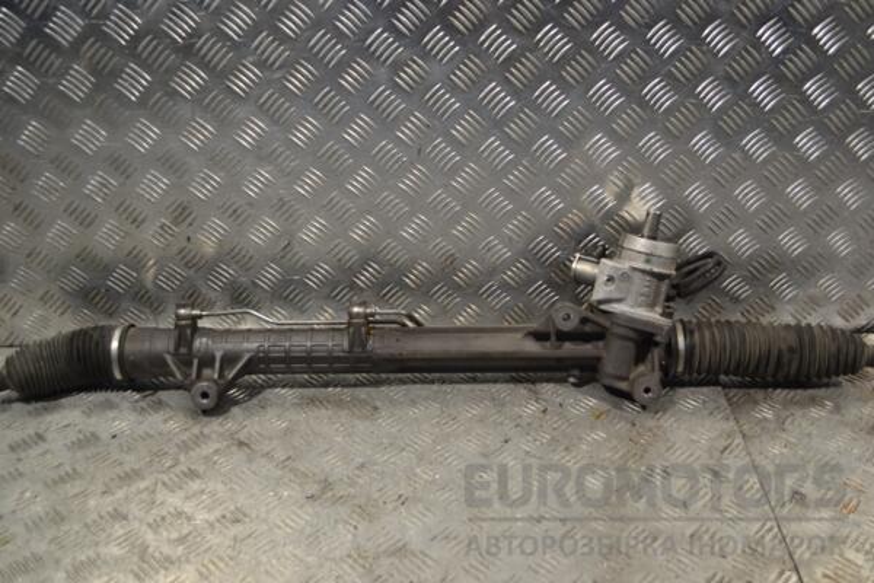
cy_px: 292
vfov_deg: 34.2
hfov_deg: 49.6
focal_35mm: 39
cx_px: 437
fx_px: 947
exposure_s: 1/30
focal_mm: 26
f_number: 4.2
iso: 100
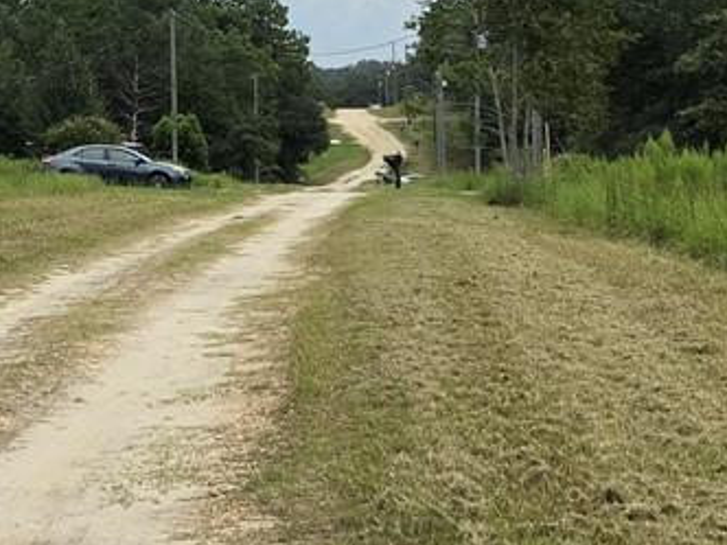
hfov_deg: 16.6
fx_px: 2331
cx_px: -247
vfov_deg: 13.2
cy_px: 44
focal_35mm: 111
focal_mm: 5.4
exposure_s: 1/3608
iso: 80
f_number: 1.8
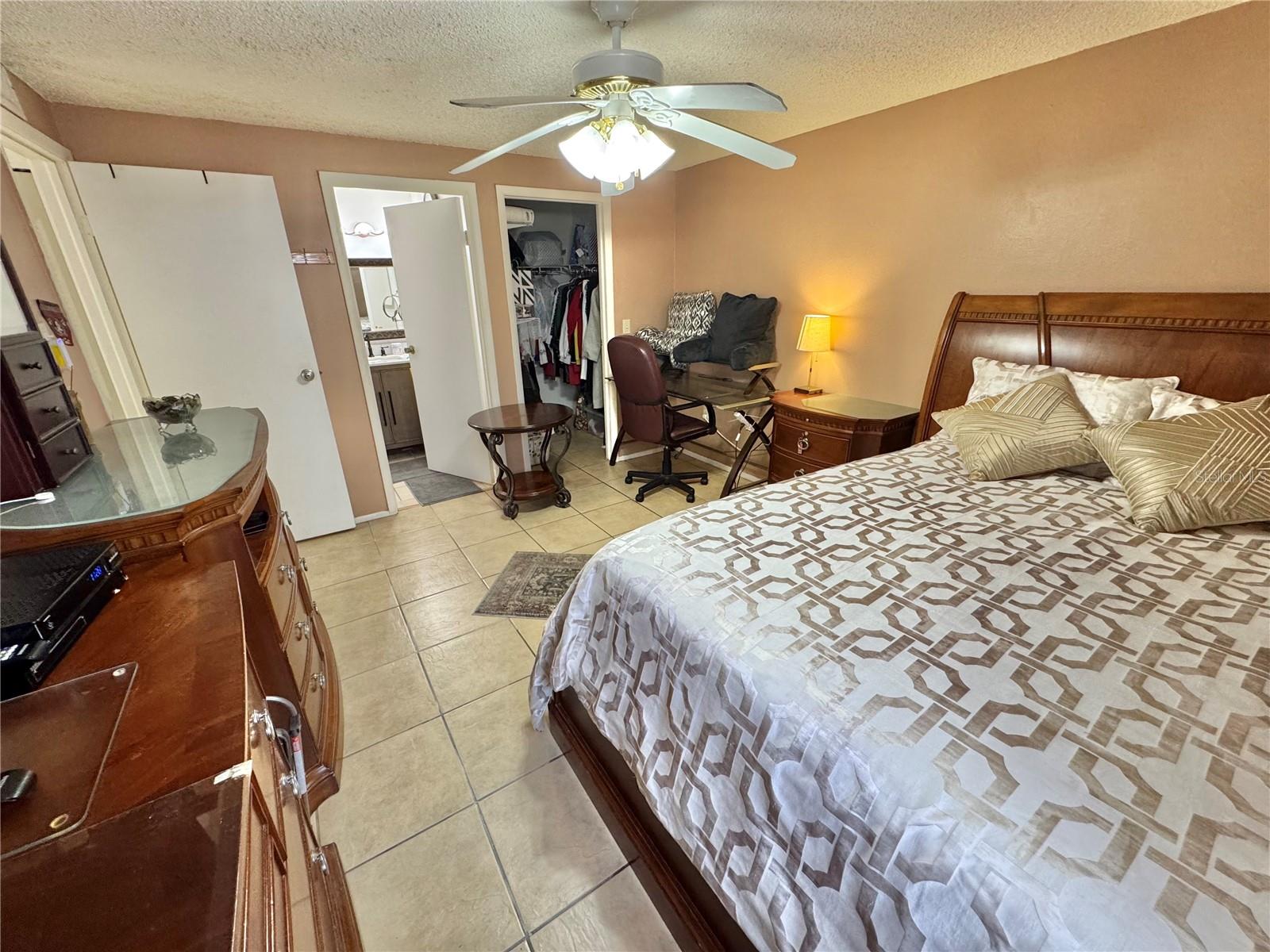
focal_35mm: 14
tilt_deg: -21.4
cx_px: 635
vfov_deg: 85.7
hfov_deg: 102.1
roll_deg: +0.9
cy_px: 476
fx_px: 514
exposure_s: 1/60
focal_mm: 2.22
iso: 250
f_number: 2.2
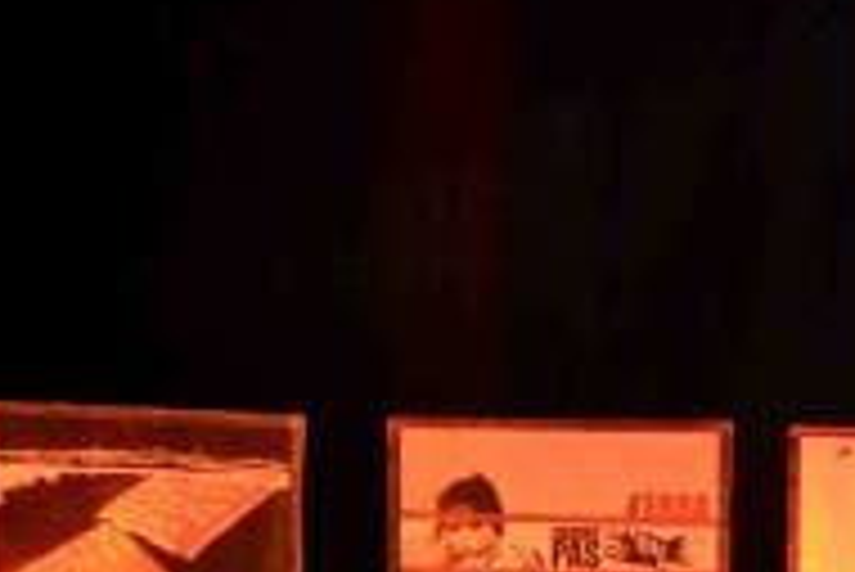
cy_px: 365
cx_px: 675
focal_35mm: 308
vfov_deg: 4.5
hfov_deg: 6.7
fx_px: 7310
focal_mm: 65
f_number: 4.2
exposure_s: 1/60
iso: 2000
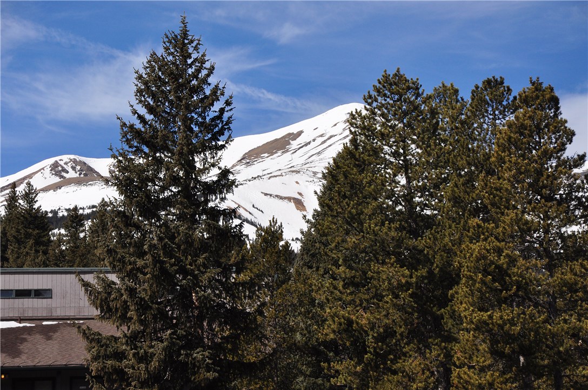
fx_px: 2397
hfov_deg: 14.0
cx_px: 294
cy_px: 195
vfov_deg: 9.3
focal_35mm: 147
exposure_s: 1/2000
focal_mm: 98
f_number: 11
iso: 400
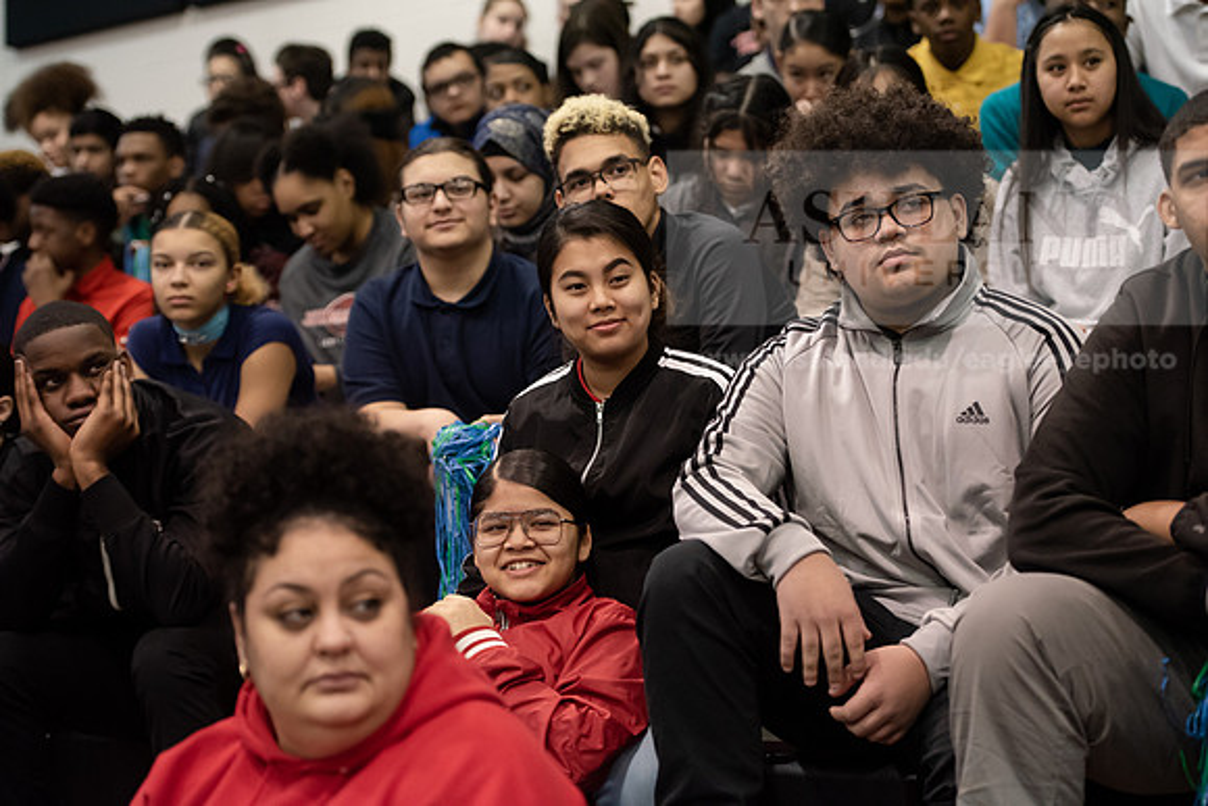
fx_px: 2752
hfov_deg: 24.8
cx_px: 604
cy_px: 403
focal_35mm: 82
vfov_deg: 16.7
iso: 3200
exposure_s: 1/250
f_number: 3.5
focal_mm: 82
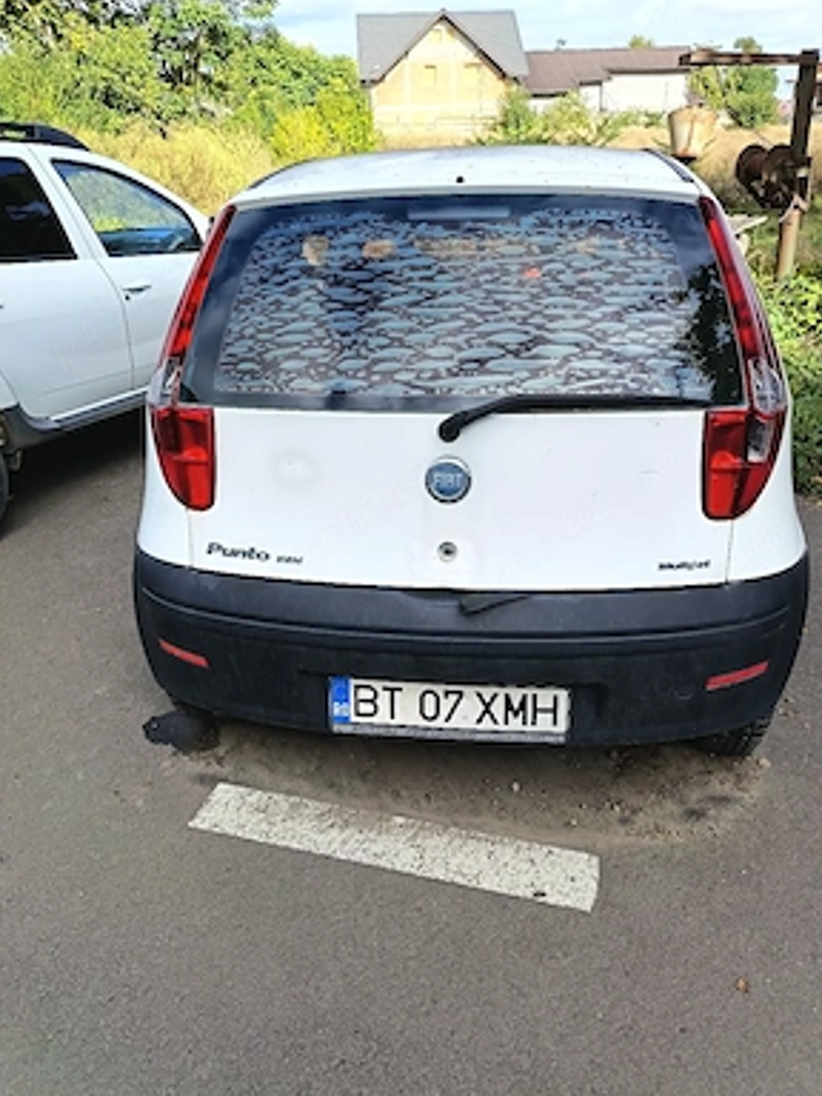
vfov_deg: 69.4
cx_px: 420
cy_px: 551
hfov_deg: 54.9
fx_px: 792
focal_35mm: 25
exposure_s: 1/333
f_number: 1.75
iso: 100
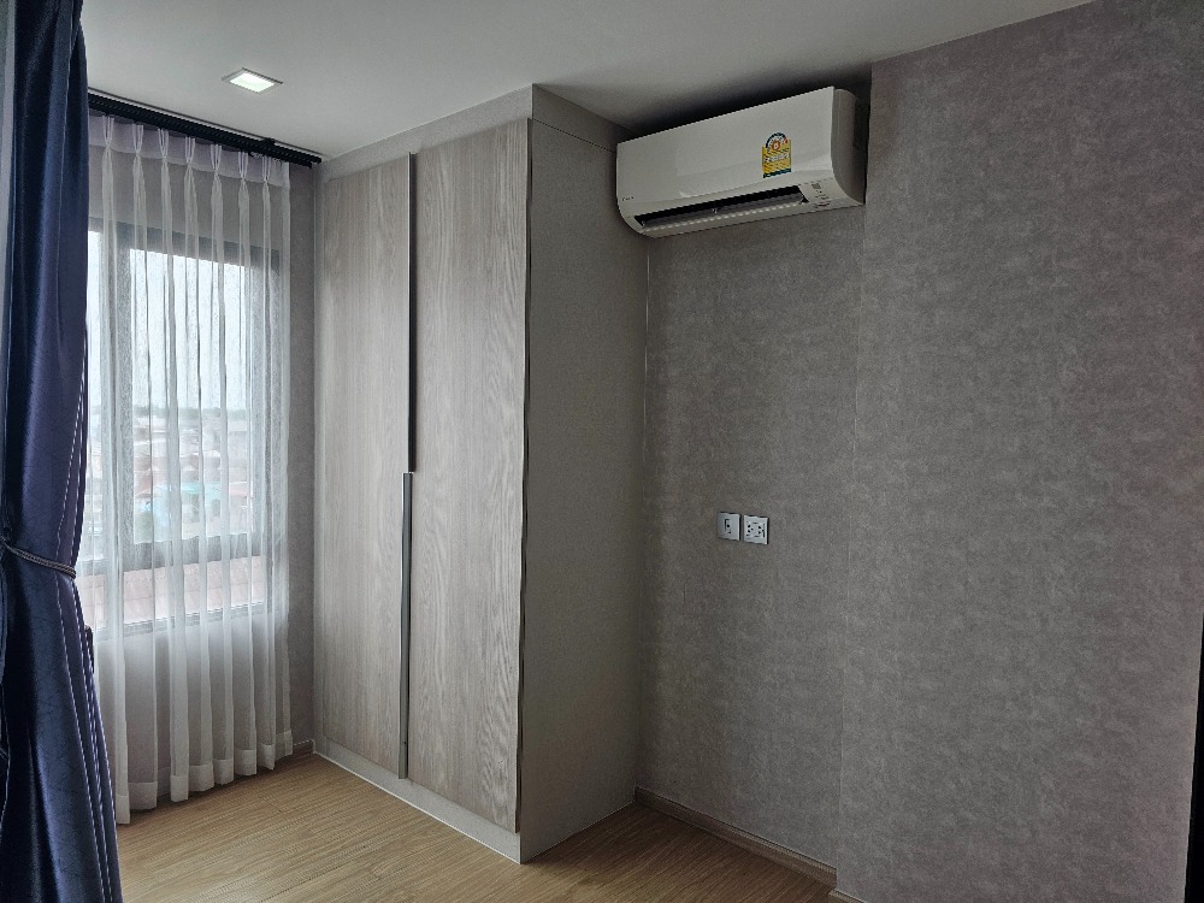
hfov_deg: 73.9
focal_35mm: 23
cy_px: 452
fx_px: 800
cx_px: 602
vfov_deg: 58.9
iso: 80
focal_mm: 6.3
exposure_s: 1/180
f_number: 1.7
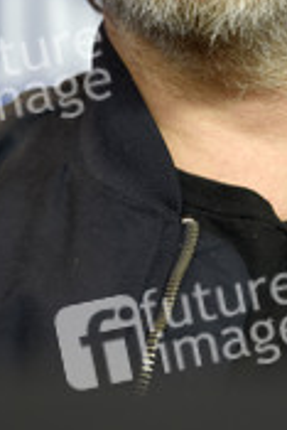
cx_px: 253
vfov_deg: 3.3
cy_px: -37
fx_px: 7556
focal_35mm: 633
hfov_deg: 2.2
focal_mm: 185
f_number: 3.5
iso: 640
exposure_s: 1/320
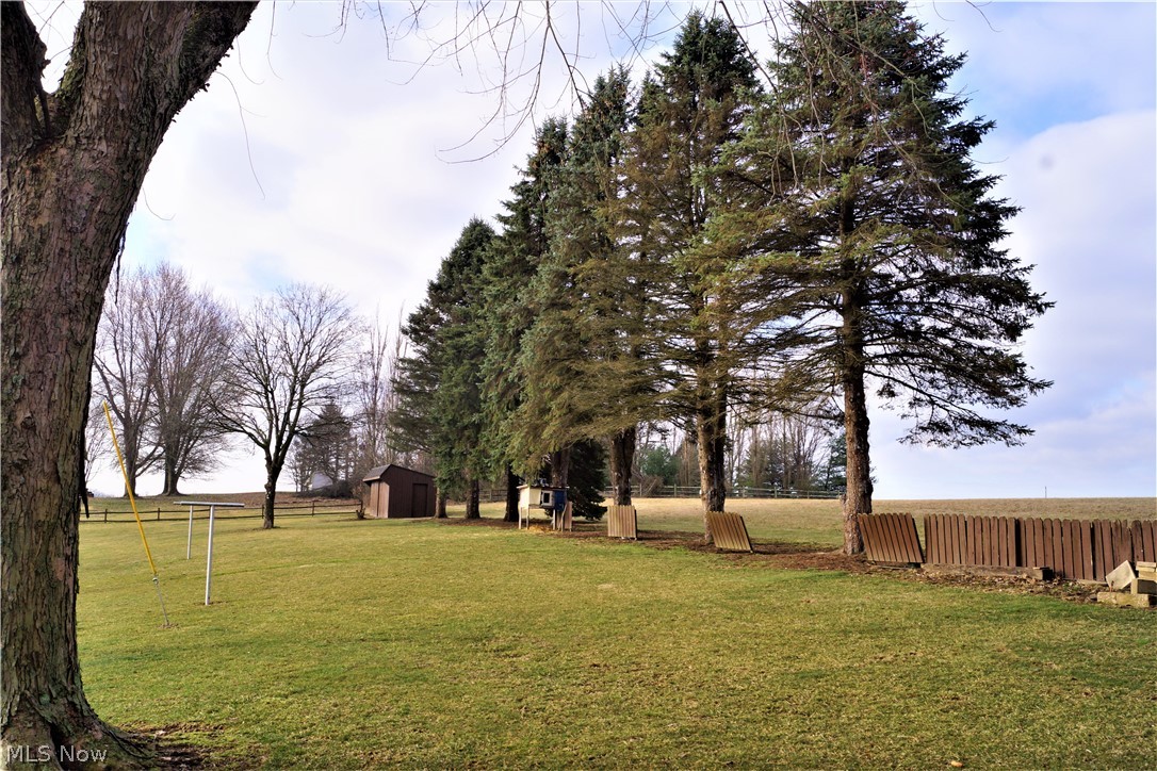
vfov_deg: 43.6
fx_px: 964
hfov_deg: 61.9
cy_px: 386
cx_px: 578
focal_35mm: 30
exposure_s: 1/100
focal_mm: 20
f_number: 10
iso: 100
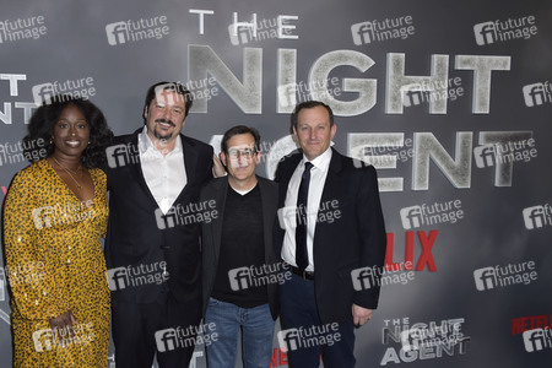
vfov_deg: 33.4
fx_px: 613
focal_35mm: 40
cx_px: 276
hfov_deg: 48.5
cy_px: 184
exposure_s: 1/250
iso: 400
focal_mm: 40
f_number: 6.3
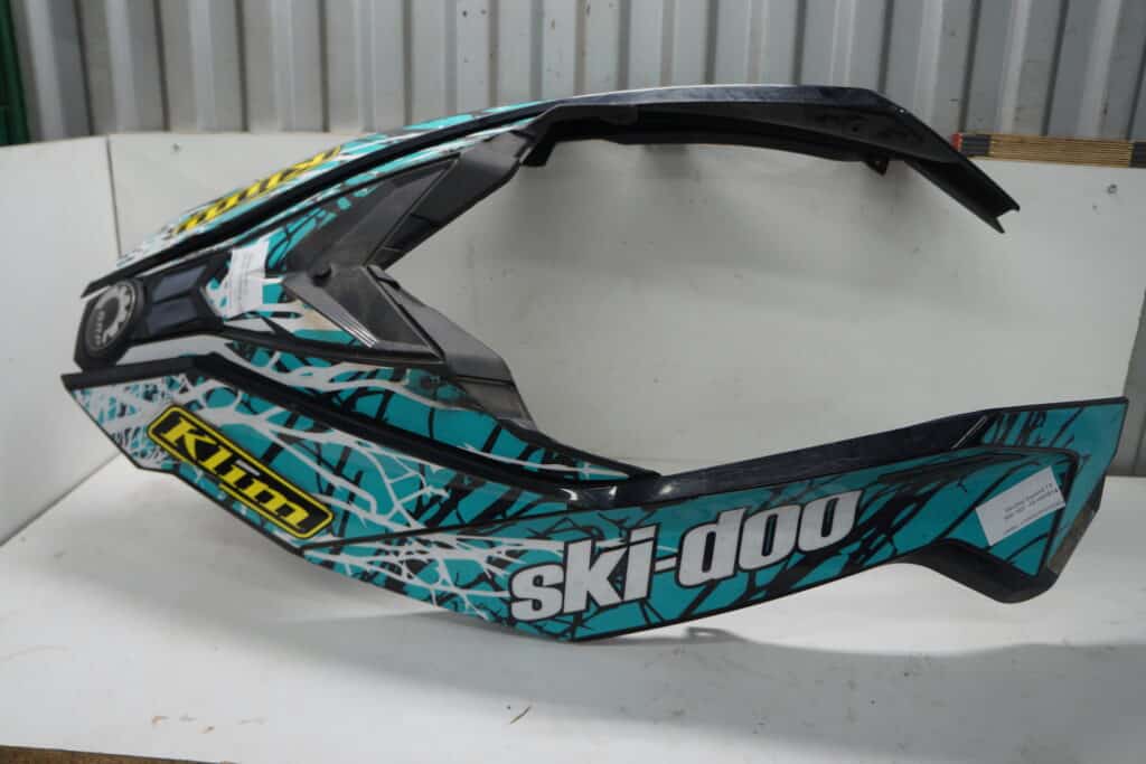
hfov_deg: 67.4
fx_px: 860
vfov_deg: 47.9
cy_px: 382
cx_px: 573
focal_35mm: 27
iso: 160
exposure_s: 1/60
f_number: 4
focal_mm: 18
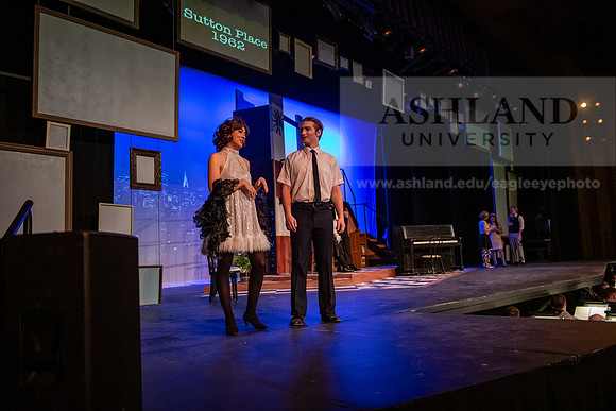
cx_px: 308
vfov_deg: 45.0
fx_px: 496
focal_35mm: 29
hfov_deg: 63.6
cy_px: 206
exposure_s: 1/200
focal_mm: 29
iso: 4000
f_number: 3.2
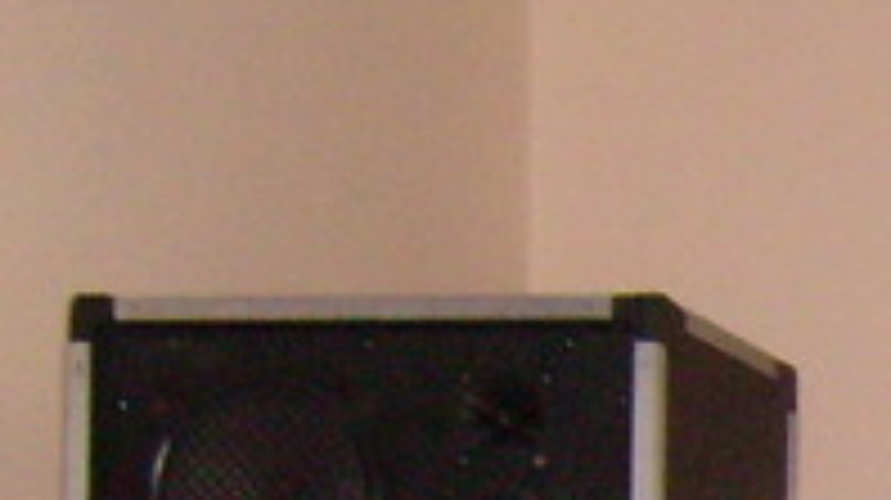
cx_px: 2196
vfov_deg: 5.7
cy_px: 1505
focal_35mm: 197
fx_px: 4651
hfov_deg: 9.6
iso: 300
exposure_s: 1/30
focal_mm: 5.8
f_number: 2.8
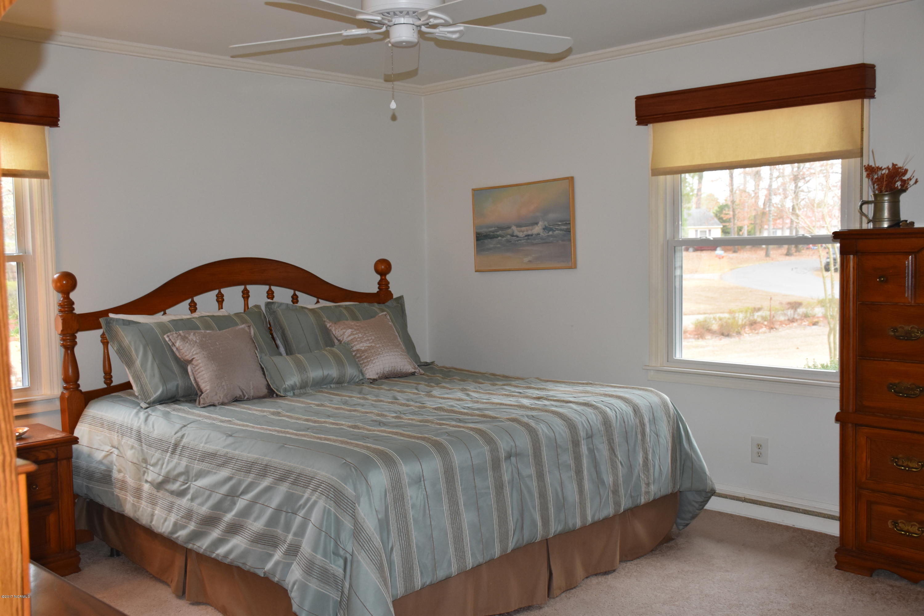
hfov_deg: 53.1
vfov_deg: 36.9
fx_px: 924
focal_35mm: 36
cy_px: 308
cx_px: 462
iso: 800
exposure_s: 1/100
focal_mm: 24
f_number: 5
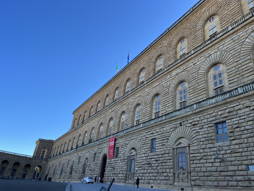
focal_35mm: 26
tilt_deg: +26.1
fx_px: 191
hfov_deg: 67.3
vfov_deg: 53.1
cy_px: 96
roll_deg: -7.0
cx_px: 127
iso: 50
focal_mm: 5.1
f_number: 1.6
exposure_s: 1/1046
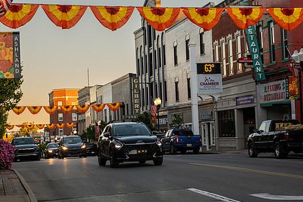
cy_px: 81
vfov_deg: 16.8
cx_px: 163
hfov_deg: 25.1
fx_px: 682
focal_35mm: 81
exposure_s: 1/400
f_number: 4.5
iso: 500
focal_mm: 62
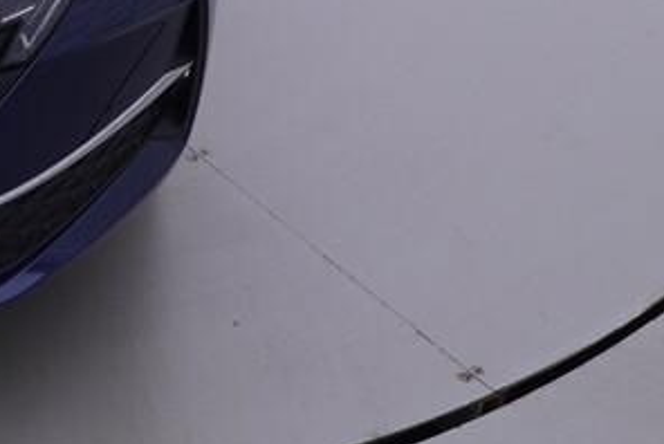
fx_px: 2020
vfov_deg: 11.2
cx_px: -485
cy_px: -475
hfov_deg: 16.1
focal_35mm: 109
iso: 200
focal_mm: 15
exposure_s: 1/80
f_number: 5
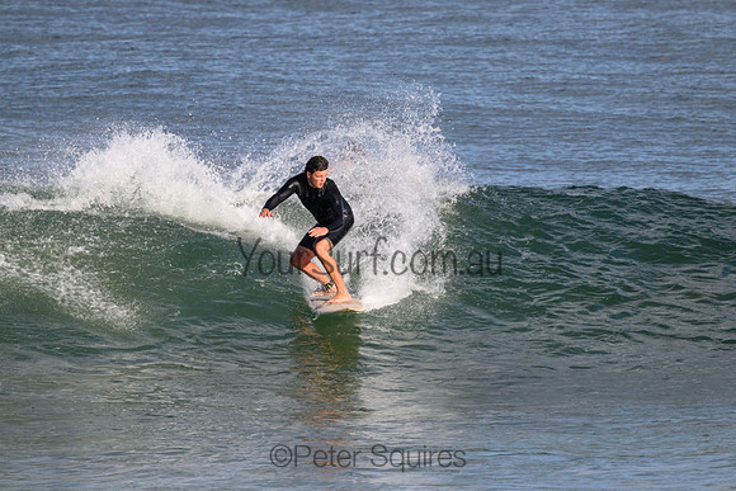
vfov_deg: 1.7
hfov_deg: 2.6
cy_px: 246
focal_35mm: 800
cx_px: 368
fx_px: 16359
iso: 1400
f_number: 11
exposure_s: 1/2000
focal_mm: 800
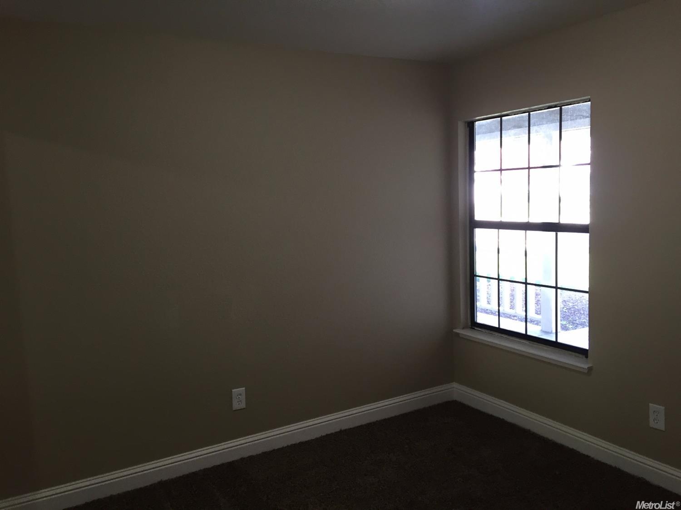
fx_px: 570
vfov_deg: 48.2
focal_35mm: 29
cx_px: 340
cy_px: 255
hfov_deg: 61.7
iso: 40
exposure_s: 1/30
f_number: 2.2
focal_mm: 4.15
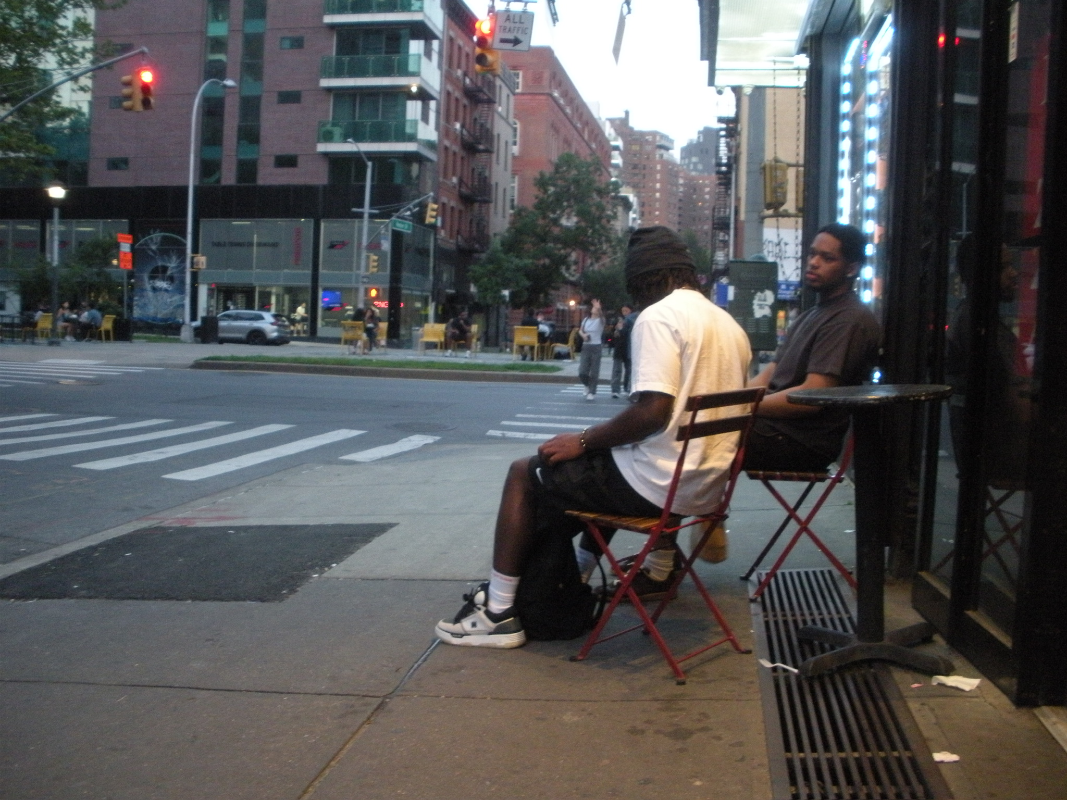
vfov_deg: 39.7
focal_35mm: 36
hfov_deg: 51.4
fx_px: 1110
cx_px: 534
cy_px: 400
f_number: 3.5
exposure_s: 1/35
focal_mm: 6.3
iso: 400
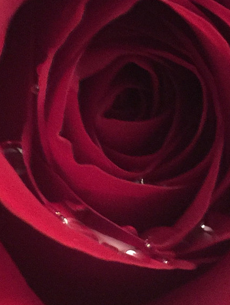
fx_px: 716
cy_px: 233
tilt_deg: -23.5
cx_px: 135
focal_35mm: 81
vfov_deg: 23.8
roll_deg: -5.3
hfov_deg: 18.2
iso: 160
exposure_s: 1/4
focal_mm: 4.15
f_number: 2.2
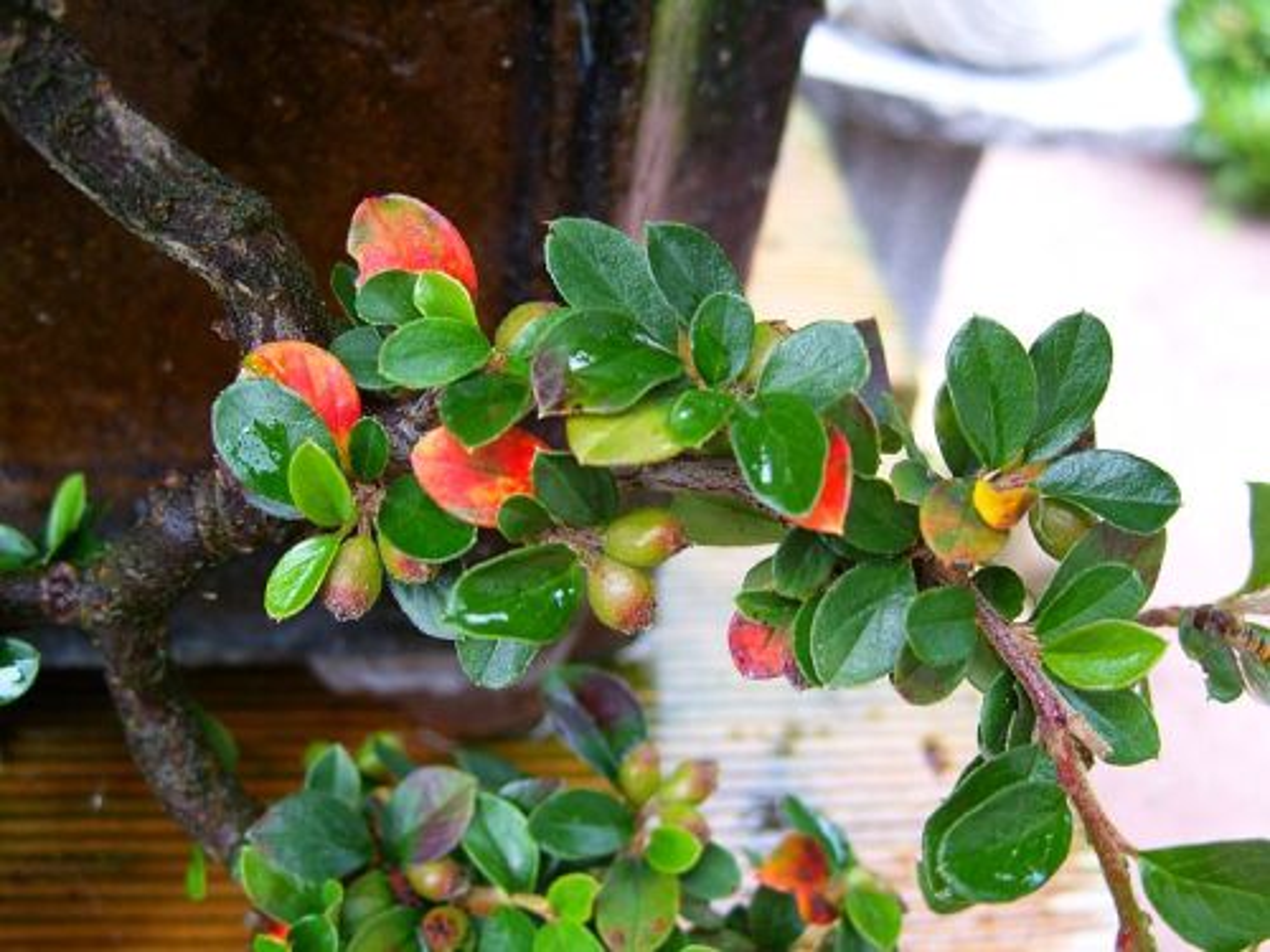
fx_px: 1394
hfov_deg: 49.0
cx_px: 635
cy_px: 476
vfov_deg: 37.7
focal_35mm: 38
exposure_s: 1/60
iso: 80
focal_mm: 7.8
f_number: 2.8
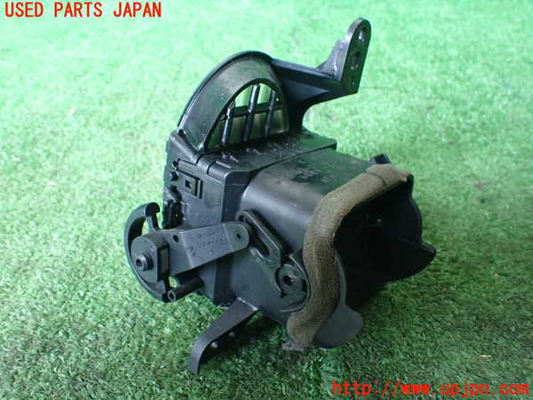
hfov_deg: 60.0
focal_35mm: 30
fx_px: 462
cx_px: 266
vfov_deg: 46.8
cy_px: 200
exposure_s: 1/100
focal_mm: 5.4
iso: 800
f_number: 2.3
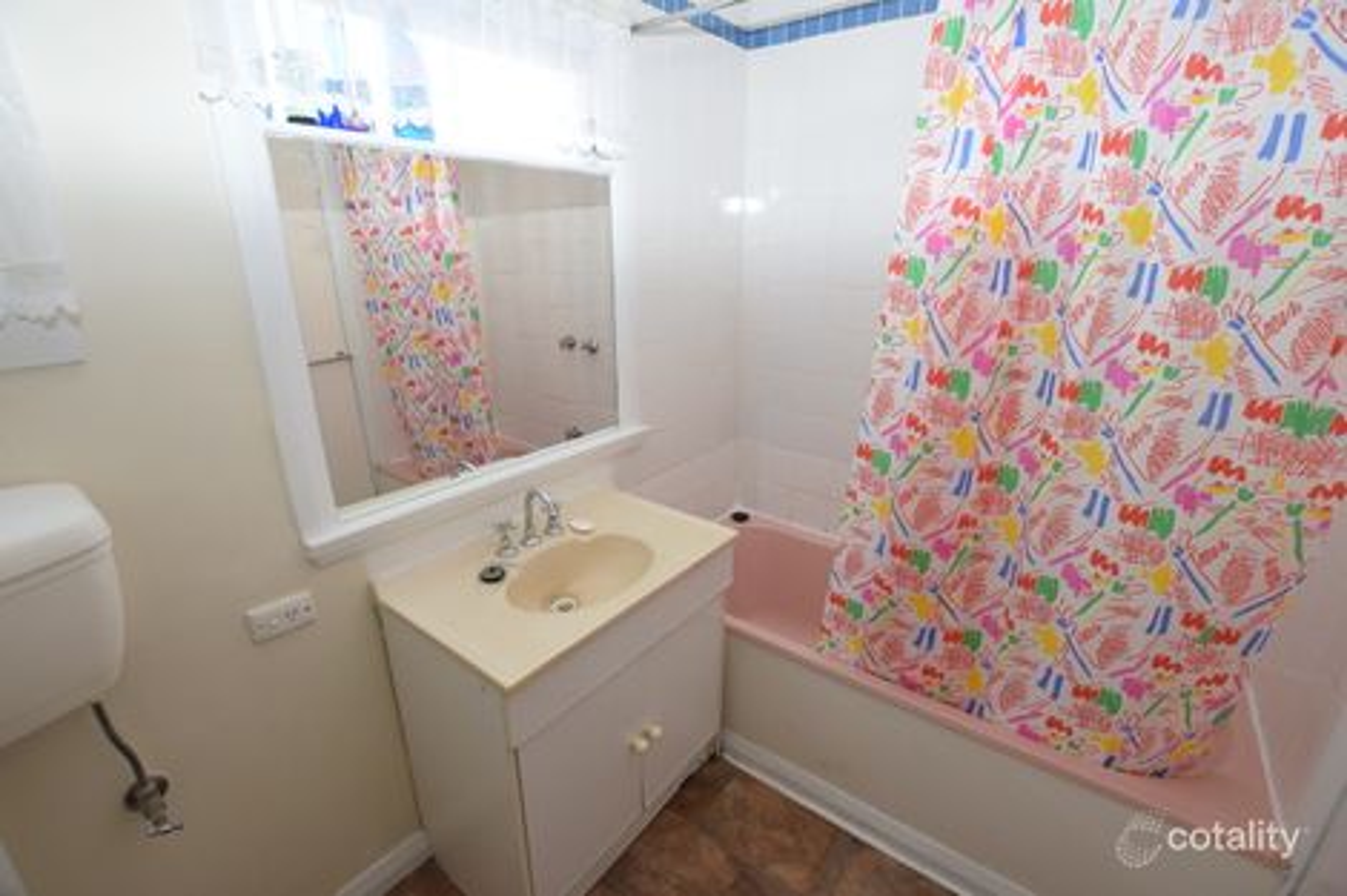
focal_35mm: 15
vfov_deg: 77.3
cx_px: 674
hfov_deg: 100.4
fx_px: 561
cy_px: 448
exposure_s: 1/80
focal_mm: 10
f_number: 4.5
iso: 800
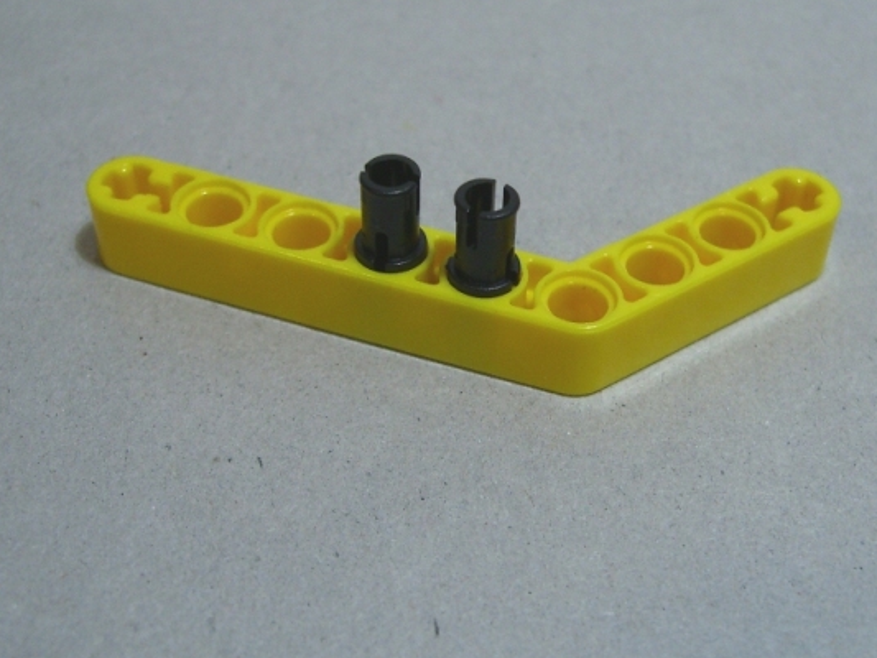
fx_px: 1444
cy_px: 281
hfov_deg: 33.7
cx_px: 492
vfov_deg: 25.6
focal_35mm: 57
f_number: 2.8
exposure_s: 1/25
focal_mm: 7.9
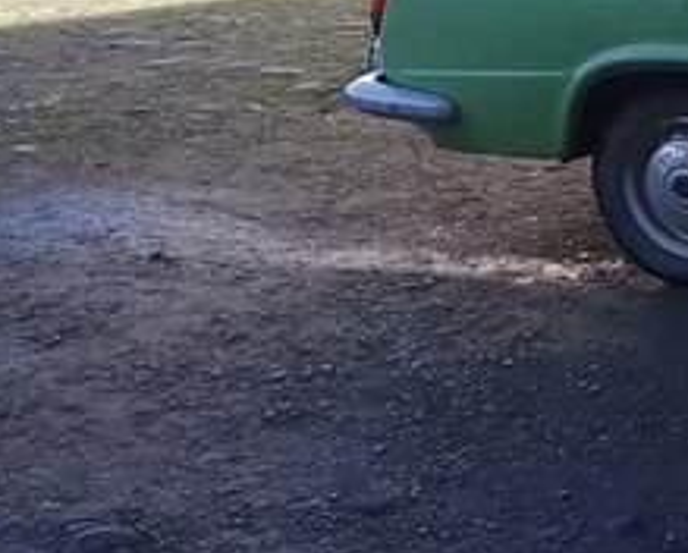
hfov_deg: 18.6
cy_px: 86
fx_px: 1856
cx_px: 1021
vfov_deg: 16.8
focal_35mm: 91
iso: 50
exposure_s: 1/406
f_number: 2.2
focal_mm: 3.3
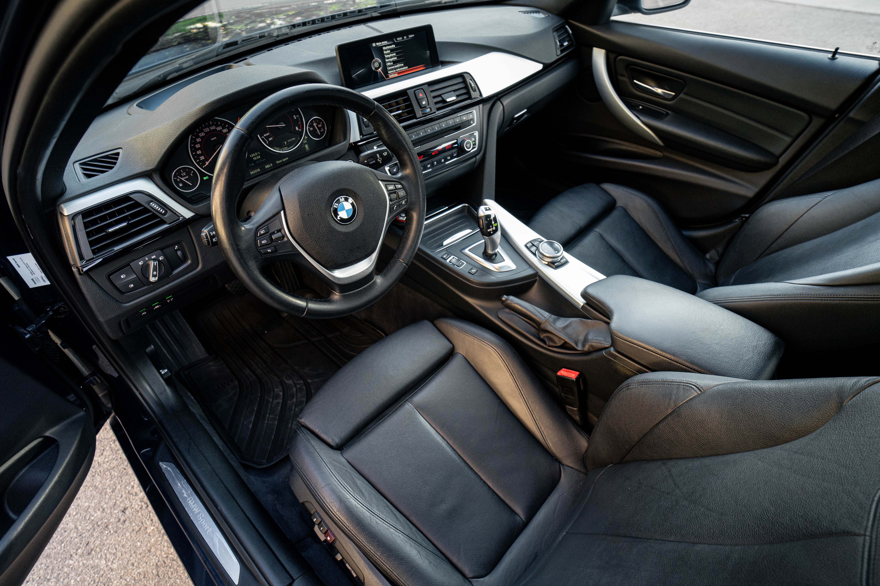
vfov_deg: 67.4
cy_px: 293
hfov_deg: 90.0
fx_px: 440
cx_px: 440
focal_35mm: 18
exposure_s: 1/30
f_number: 5
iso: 1250
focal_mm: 18
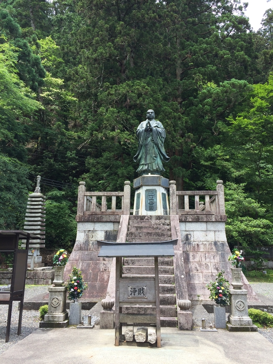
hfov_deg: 48.2
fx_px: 305
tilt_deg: +9.6
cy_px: 182
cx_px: 136
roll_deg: +1.0
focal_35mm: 29
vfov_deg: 61.7
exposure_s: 1/451
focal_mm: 4.15
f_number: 2.2
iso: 32
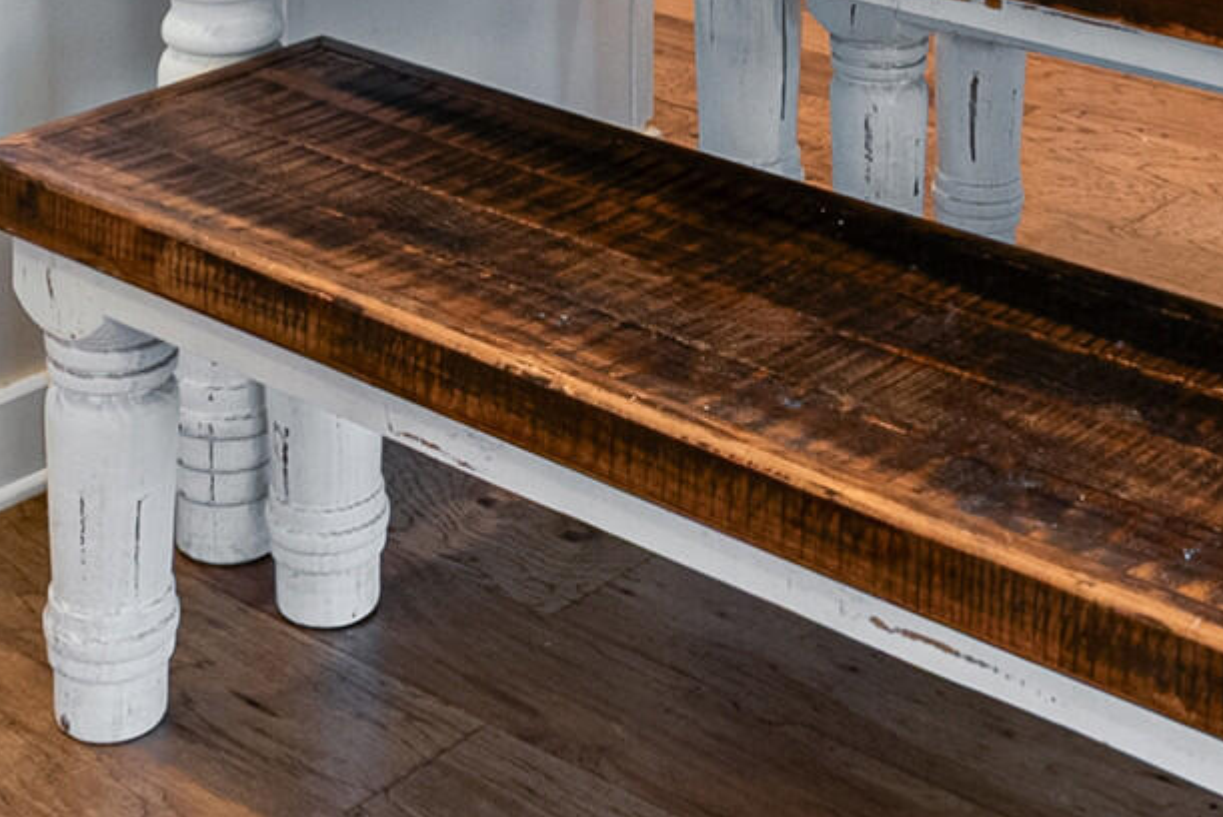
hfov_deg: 26.6
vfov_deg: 15.2
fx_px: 2583
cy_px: -716
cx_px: 548
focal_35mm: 76
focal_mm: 16
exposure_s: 1/5
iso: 800
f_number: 9
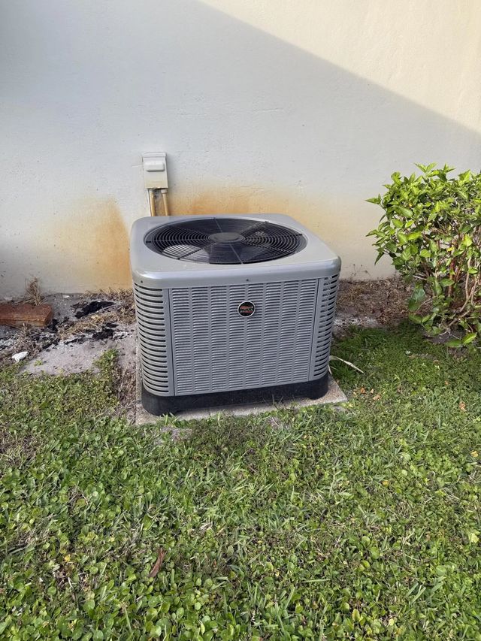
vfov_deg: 71.6
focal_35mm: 24
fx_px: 445
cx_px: 240
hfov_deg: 56.8
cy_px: 320
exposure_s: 1/735
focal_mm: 6.76
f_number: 1.78
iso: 80
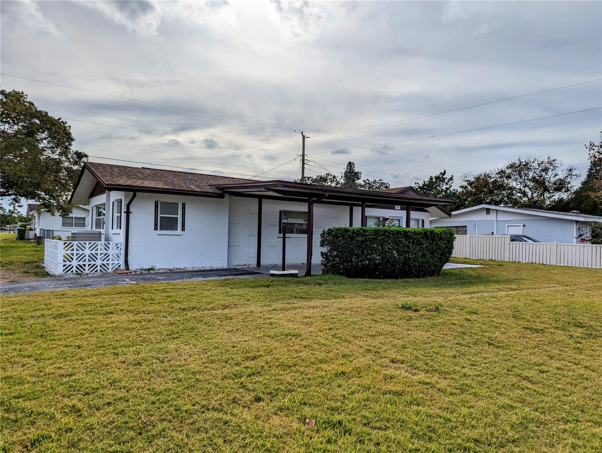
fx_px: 418
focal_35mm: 24
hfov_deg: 71.5
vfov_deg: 56.9
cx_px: 301
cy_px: 226
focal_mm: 6.81
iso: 47
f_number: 1.85
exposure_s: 1/6289
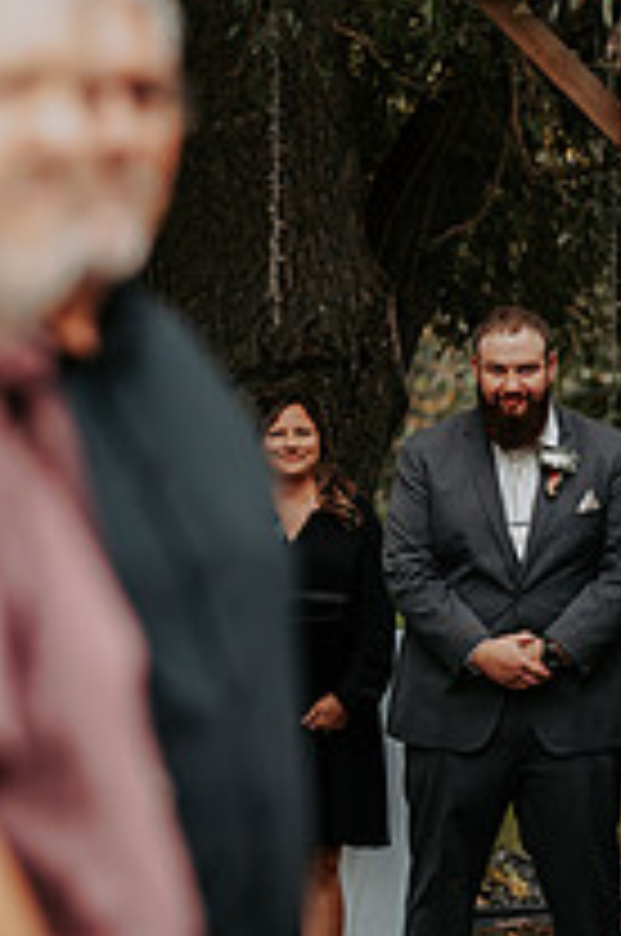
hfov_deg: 5.6
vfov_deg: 8.5
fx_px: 6282
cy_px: 621
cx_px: 578
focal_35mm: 242
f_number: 2.8
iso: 400
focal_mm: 112
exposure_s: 1/1000
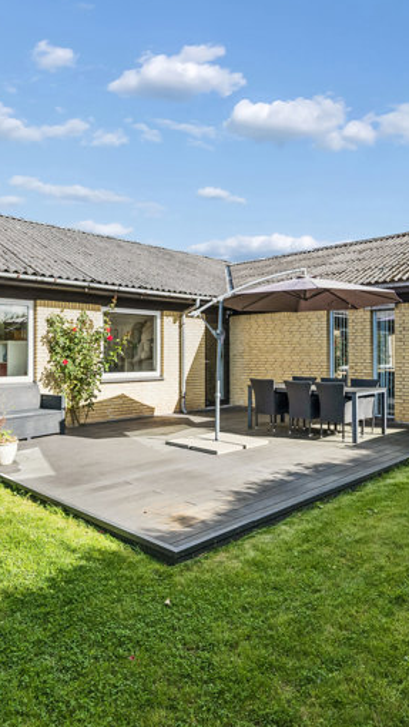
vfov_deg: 78.7
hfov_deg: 49.5
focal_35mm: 23
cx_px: 209
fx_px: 443
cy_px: 361
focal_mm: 14
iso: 400
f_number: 6.3
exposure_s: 1/800
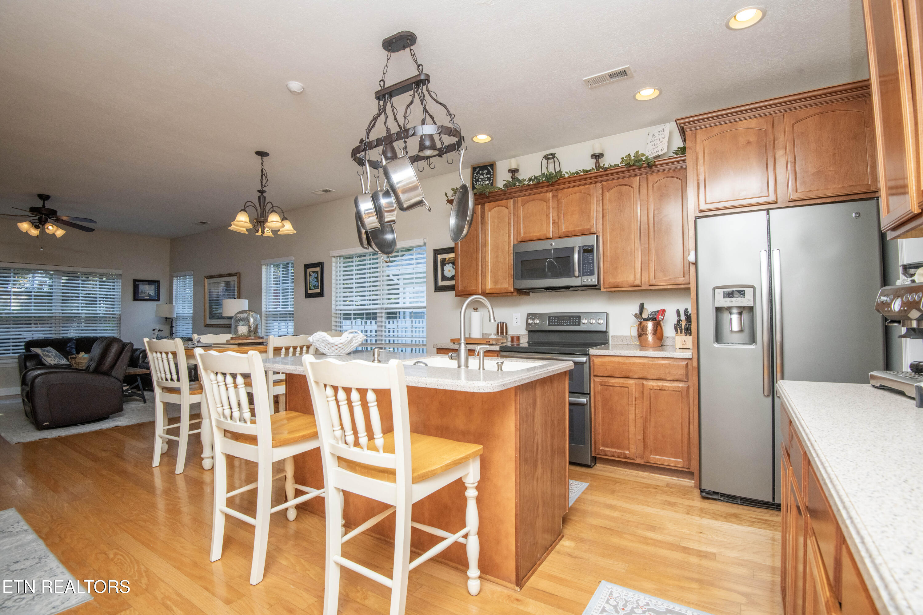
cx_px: 462
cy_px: 308
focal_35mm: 16
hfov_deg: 96.7
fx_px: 410
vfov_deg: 73.7
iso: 500
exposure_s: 1/250
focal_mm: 16
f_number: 9
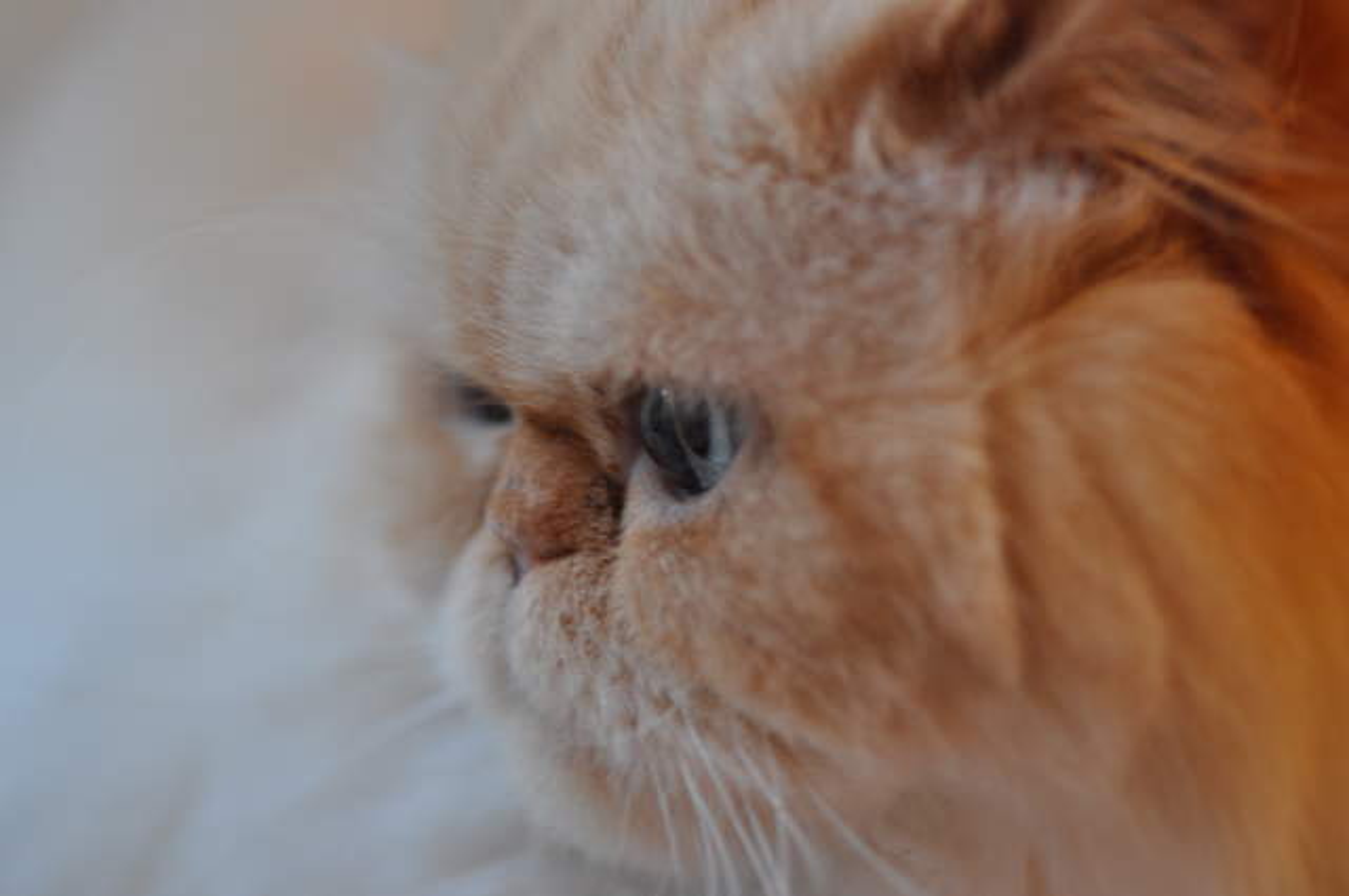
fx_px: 5894
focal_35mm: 158
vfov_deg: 8.7
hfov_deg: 13.1
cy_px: 448
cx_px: 674
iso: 640
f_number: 3.5
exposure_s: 1/15
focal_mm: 105
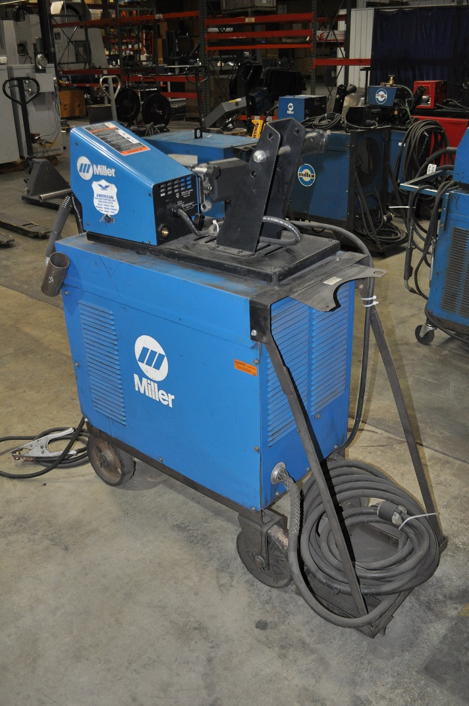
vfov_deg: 57.3
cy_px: 353
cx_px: 234
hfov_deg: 39.9
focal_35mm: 33
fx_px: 646
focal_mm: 22
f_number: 4
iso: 800
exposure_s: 1/60
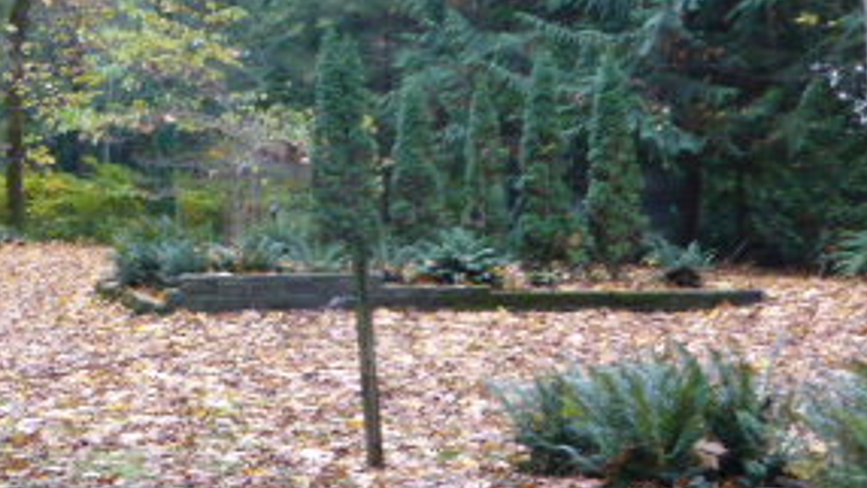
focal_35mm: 83
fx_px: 1908
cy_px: 164
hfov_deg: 25.5
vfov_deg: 14.5
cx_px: 291
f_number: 3.7
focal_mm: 6.1
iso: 400
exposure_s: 1/60
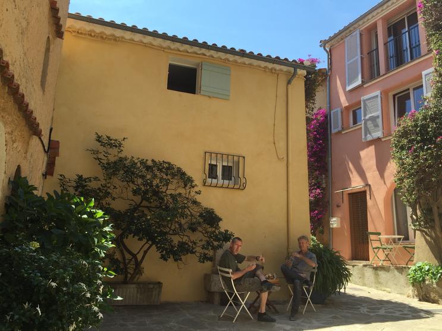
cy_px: 166
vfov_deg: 48.2
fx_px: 370
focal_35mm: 29
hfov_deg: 61.7
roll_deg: -3.3
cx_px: 221
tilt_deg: +13.4
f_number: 2.2
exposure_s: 1/860
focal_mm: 4.15
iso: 32
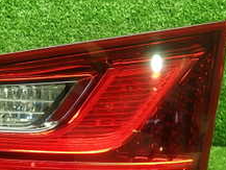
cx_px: 28
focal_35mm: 69
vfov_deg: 21.1
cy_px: 128
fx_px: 451
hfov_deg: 27.3
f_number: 2
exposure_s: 1/40
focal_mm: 4.5
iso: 200
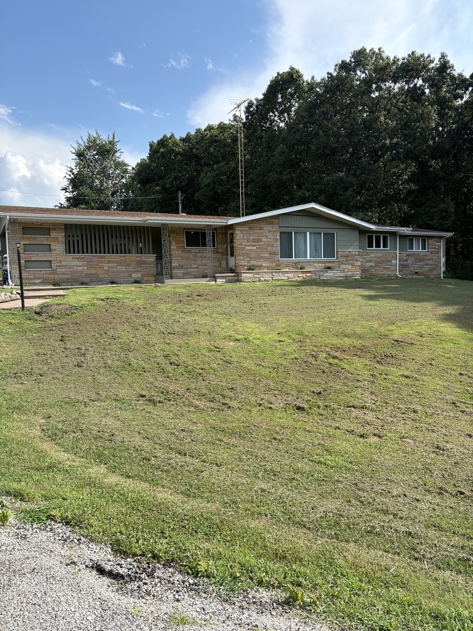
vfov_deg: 67.3
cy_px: 316
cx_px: 236
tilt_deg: -2.4
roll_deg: +2.5
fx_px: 474
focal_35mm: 26
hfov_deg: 53.1
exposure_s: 1/1901
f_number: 1.6
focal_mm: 5.96
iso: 50
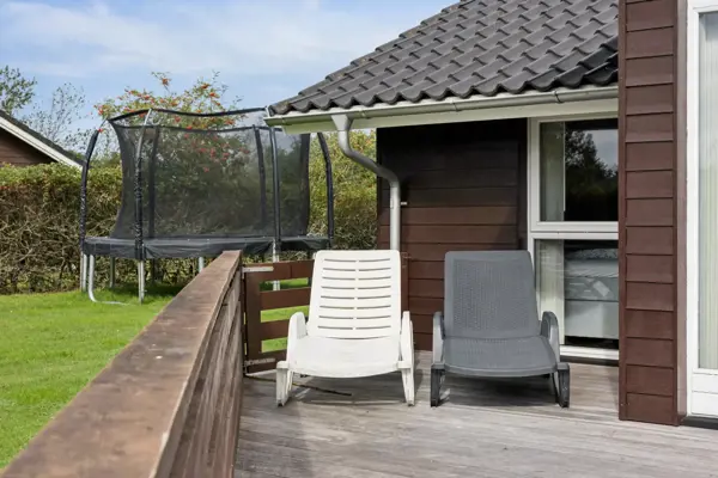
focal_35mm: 52
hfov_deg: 37.9
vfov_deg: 25.8
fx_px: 1047
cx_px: 359
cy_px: 239
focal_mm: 35
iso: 200
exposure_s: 1/640
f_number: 8
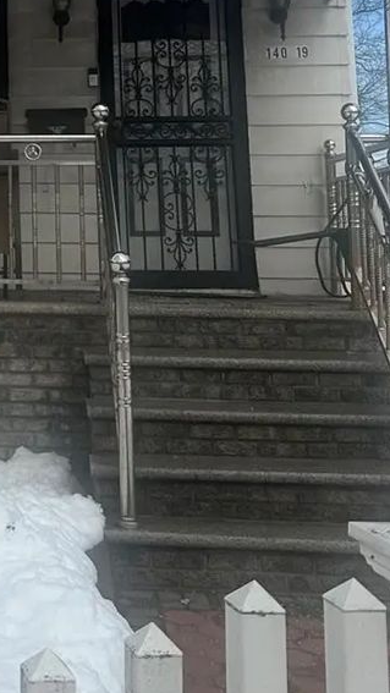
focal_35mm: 63
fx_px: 1158
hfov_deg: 17.9
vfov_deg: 31.8
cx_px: -114
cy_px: 75
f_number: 1.78
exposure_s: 1/5848
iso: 80
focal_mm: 6.86
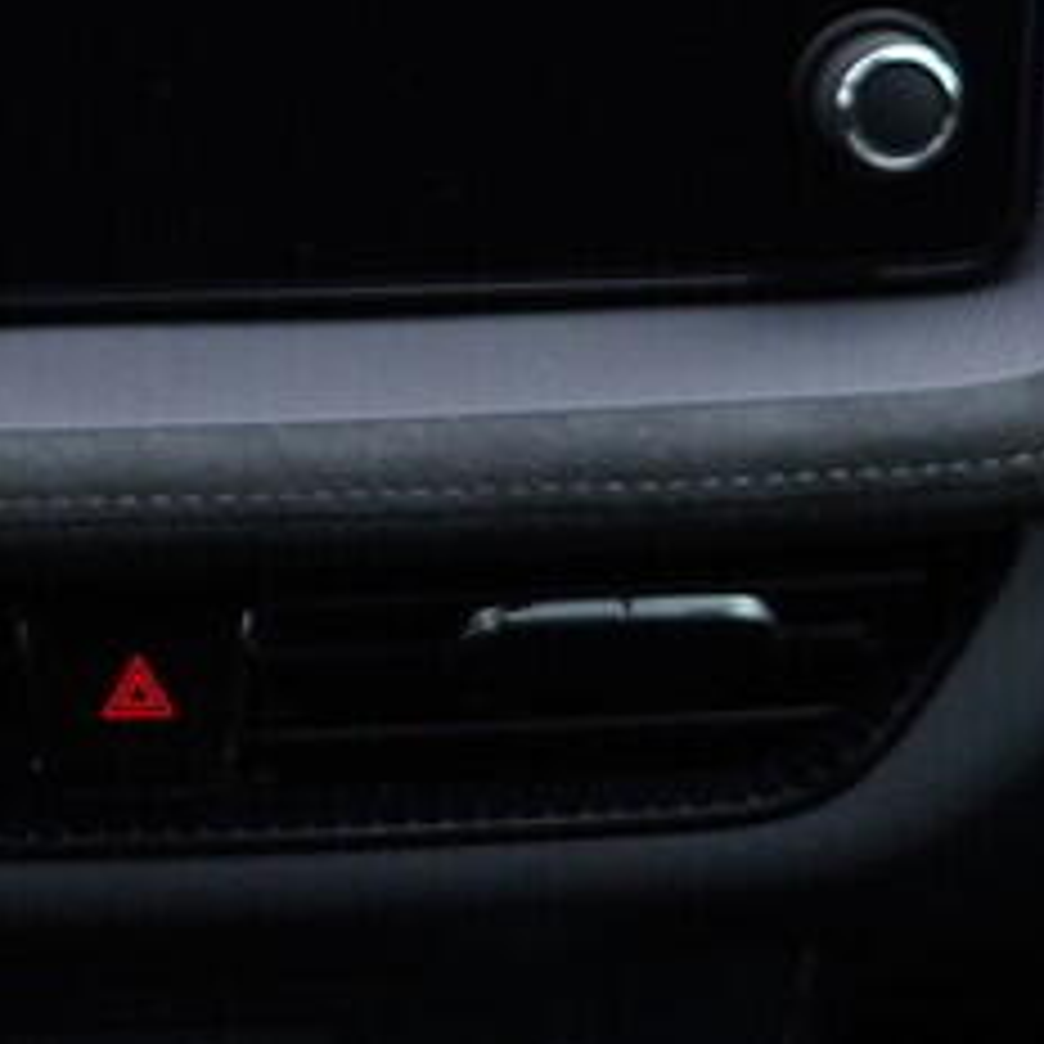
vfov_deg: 9.2
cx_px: -873
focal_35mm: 190
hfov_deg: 8.8
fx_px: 6483
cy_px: 351
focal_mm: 24
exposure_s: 1/40
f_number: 2.8
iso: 200
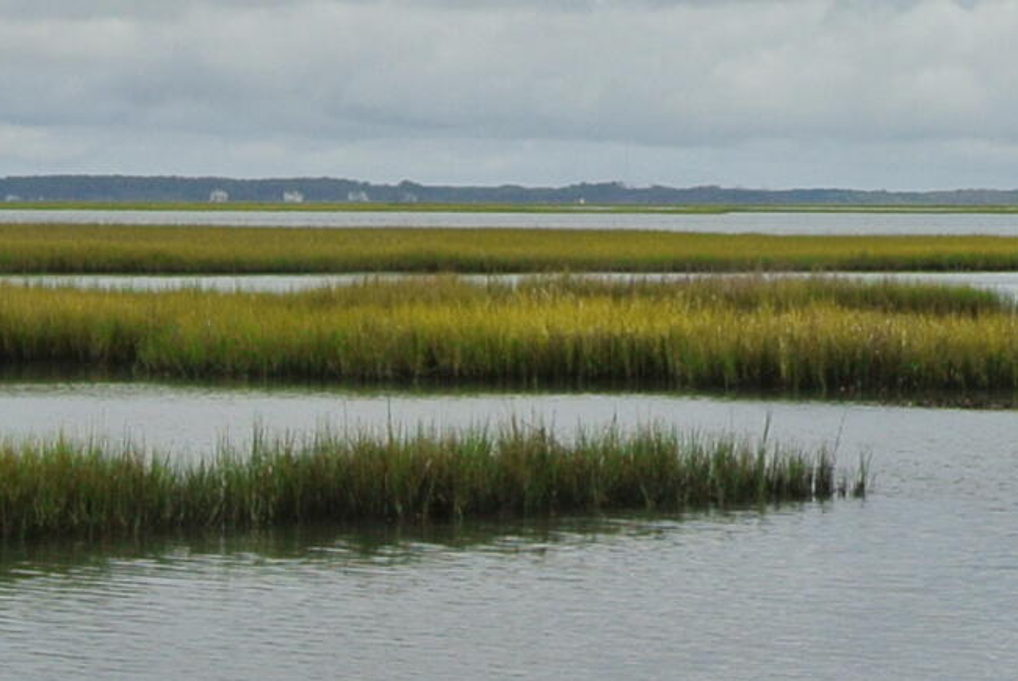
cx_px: 1657
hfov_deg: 9.7
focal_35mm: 203
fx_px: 5747
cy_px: 169
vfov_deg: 6.8
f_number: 5
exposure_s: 1/1000
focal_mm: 16.3
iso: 100
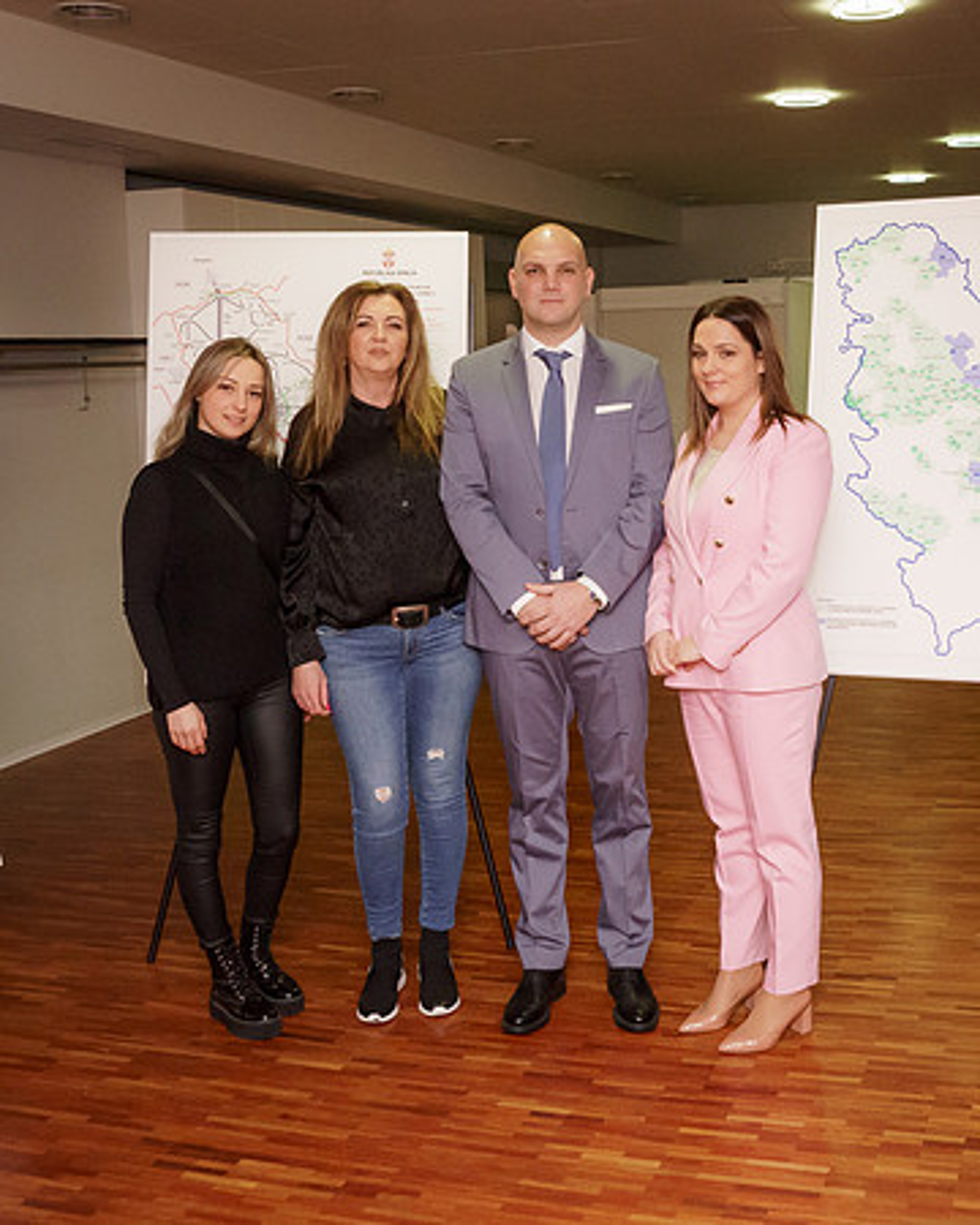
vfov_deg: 44.9
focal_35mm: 41
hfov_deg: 36.0
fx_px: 1475
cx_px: 720
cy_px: 503
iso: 2500
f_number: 4
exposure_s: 1/250
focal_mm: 24
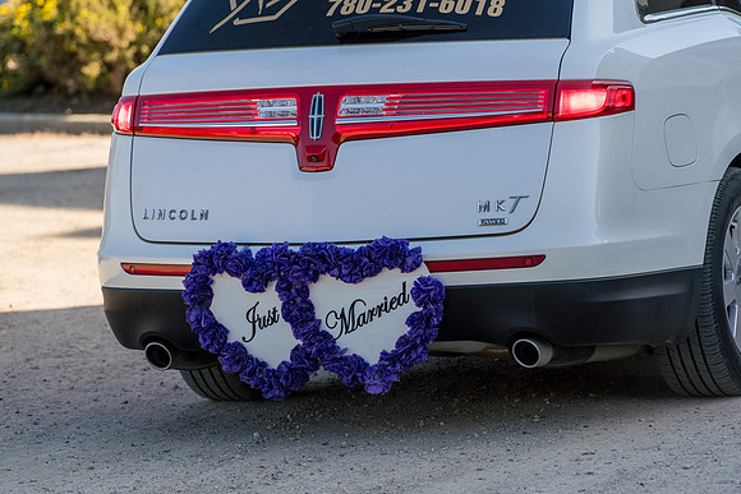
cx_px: 370
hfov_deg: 10.3
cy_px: 328
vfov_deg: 6.9
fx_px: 4105
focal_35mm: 199
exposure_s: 1/800
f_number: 4
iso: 250
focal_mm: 150
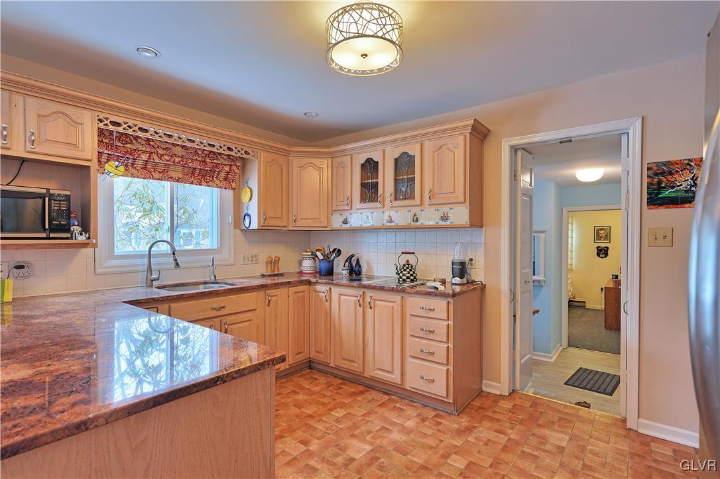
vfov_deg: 70.4
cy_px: 240
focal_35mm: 17
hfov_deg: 93.3
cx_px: 360
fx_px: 340
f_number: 5.6
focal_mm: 17
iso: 400
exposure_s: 1/80
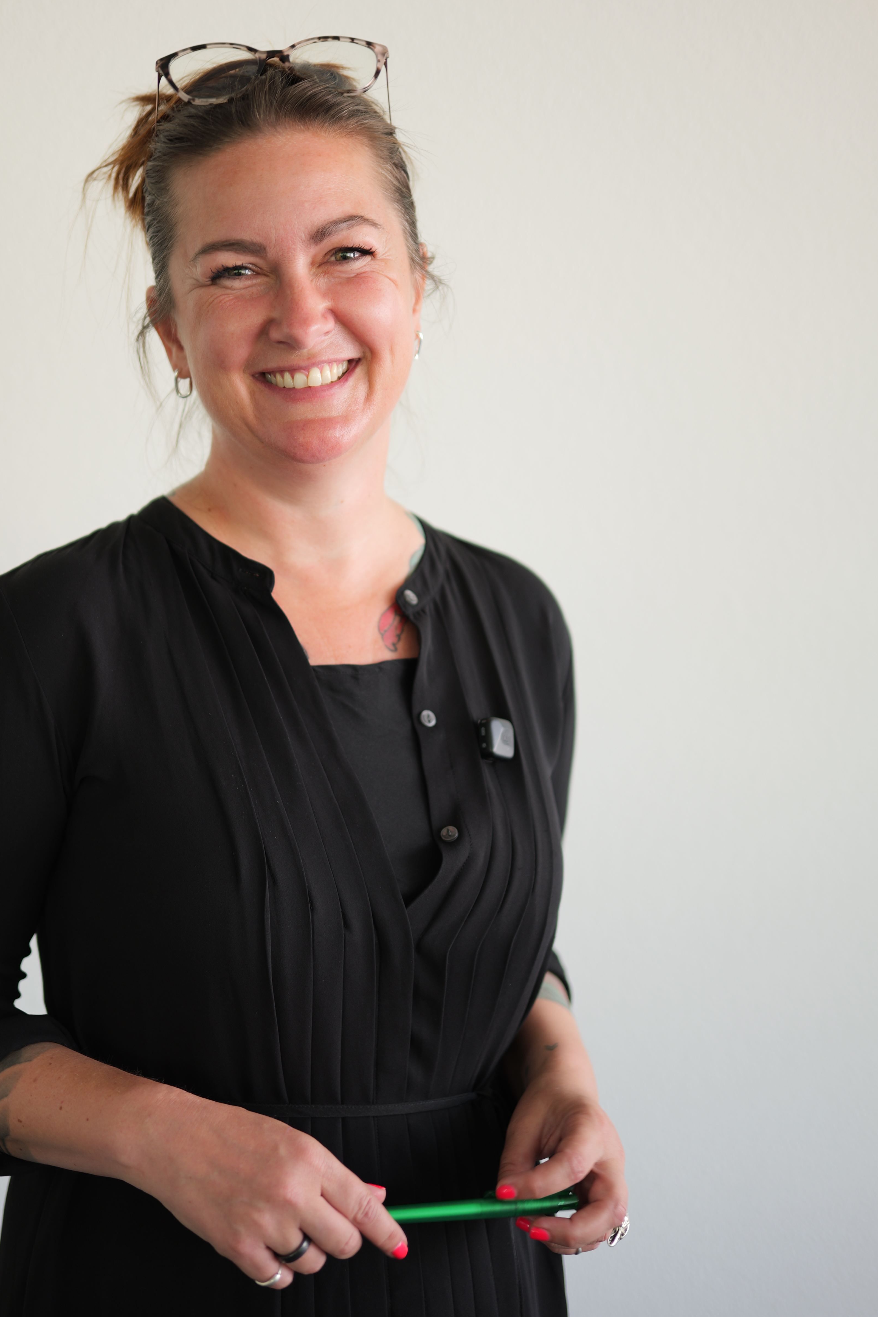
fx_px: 1829
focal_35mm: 50
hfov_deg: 26.9
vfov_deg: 39.6
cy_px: 659
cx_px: 345
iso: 100
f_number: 2
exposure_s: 1/50
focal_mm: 40
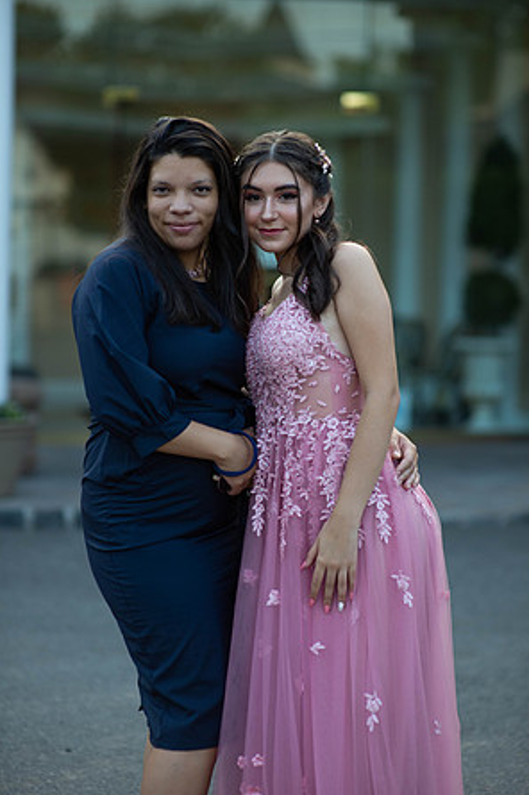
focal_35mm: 86
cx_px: 265
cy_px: 397
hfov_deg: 15.9
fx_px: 1898
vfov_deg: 23.7
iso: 250
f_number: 2
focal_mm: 85
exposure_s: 1/1000
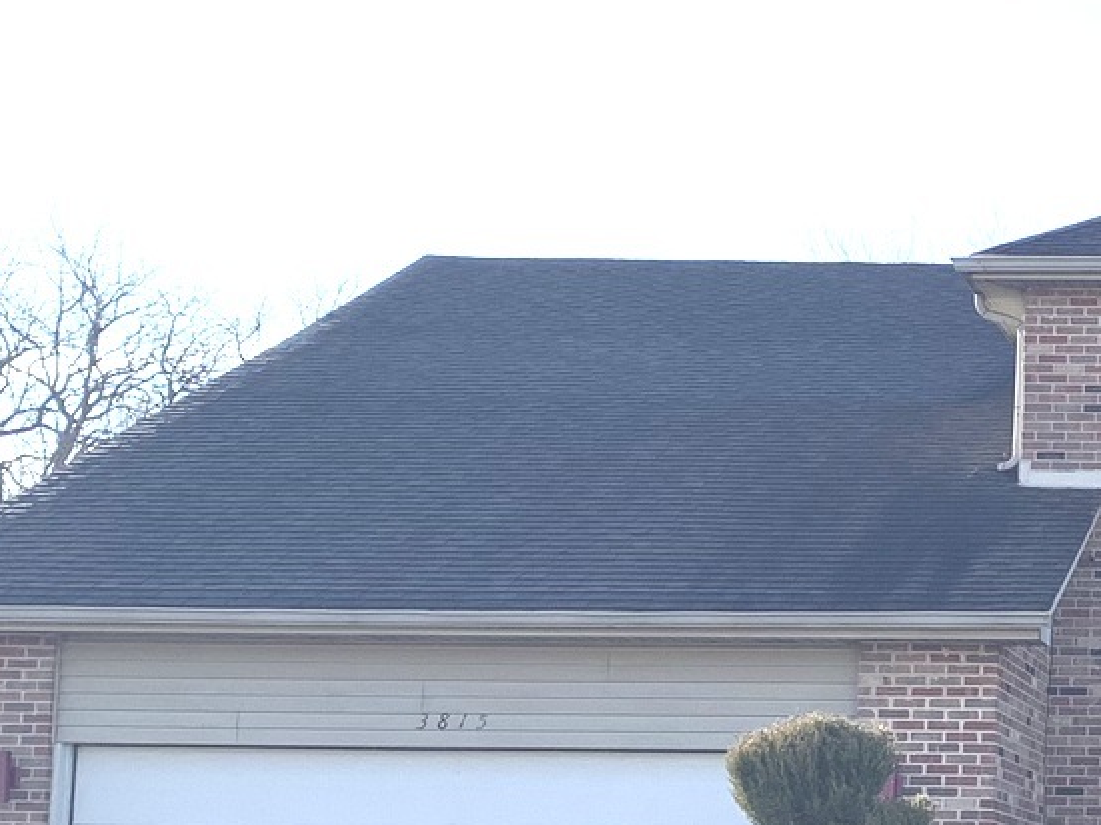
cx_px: 1231
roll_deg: -1.4
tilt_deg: +5.4
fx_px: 2162
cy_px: 475
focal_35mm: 68
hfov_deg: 26.2
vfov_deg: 21.6
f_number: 1.8
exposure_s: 1/1779
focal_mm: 4.25
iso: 25
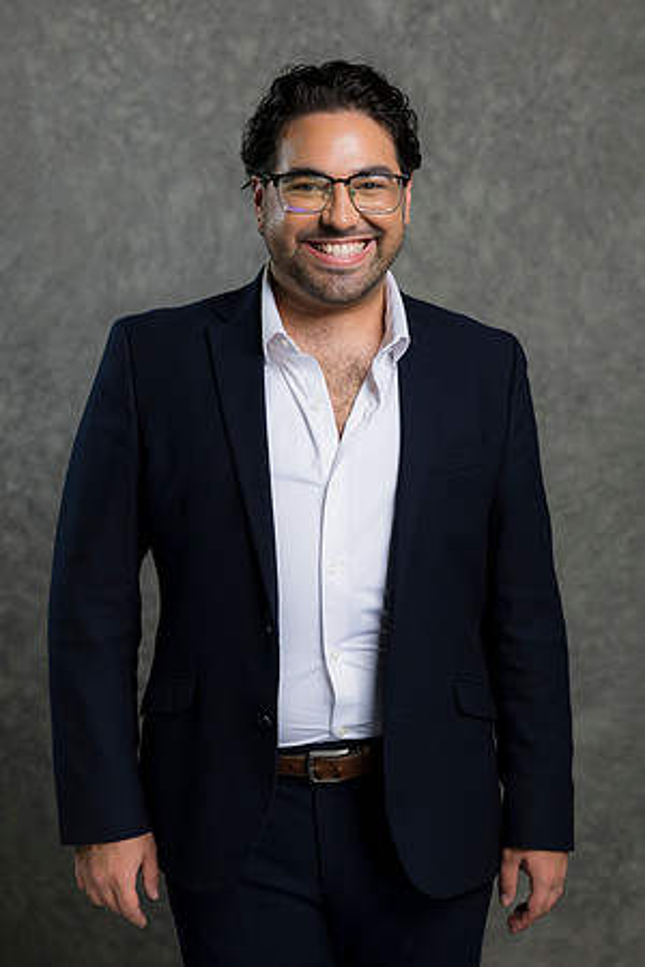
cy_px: 484
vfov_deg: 23.9
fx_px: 2284
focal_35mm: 85
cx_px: 322
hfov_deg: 16.1
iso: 125
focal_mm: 85
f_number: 5
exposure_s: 1/200
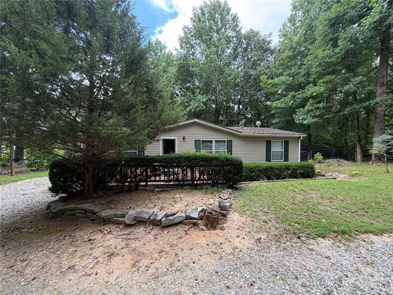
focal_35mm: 14
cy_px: 148
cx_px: 196
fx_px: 159
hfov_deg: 102.1
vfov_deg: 85.7
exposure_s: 1/152
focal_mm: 2.22
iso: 40
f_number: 2.2
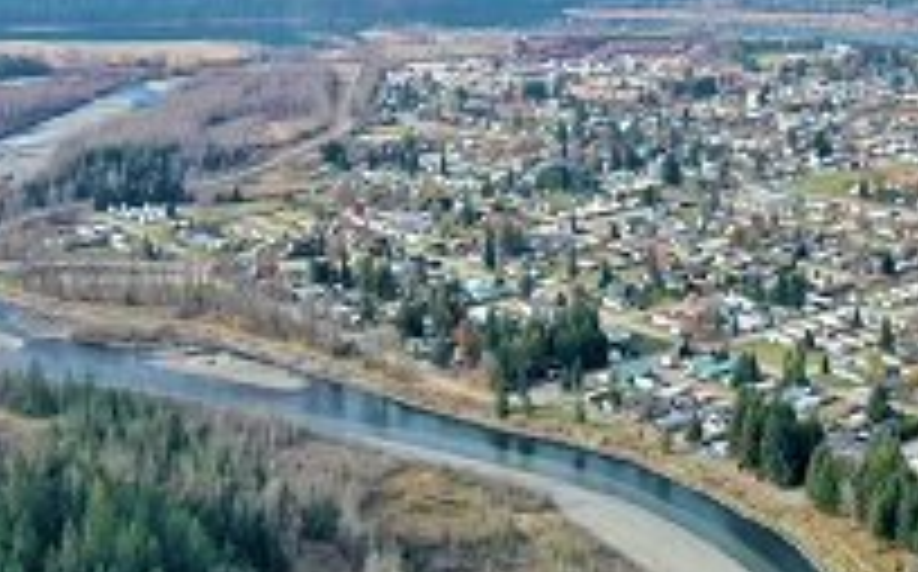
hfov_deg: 35.8
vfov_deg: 22.6
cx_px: 634
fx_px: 1399
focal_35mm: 56
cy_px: 77
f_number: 5.6
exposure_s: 1/320
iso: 100
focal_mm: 10.26
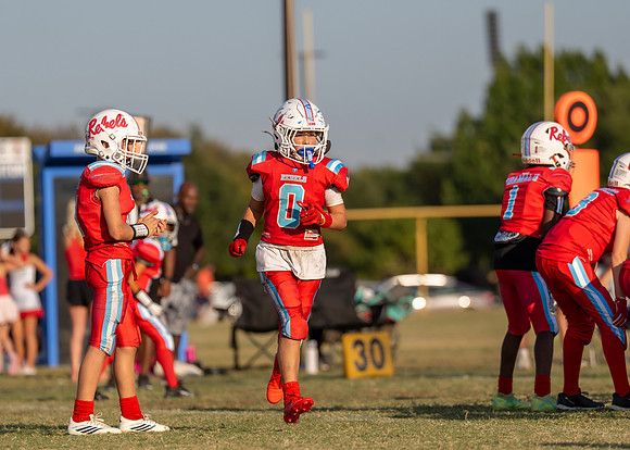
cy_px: 256
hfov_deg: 5.4
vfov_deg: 3.9
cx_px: 284
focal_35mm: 370
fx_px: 6623
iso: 125
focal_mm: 200
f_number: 3.2
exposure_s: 1/2000
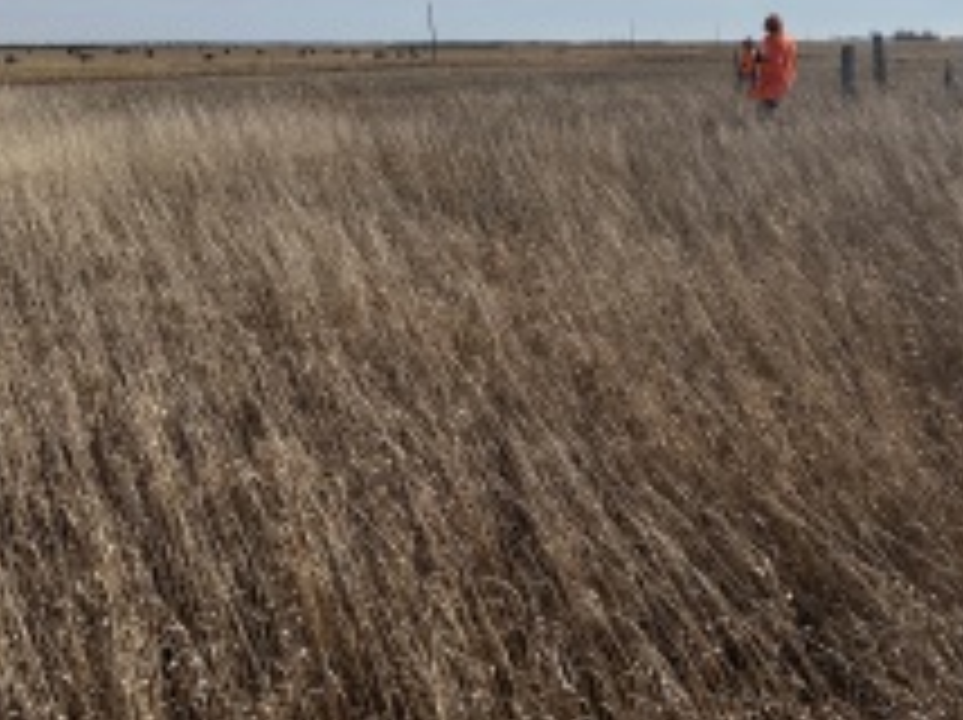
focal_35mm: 41
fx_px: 1139
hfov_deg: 45.4
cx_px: 612
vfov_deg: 34.2
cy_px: 166
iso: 80
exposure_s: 1/8197
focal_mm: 6.86
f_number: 1.78
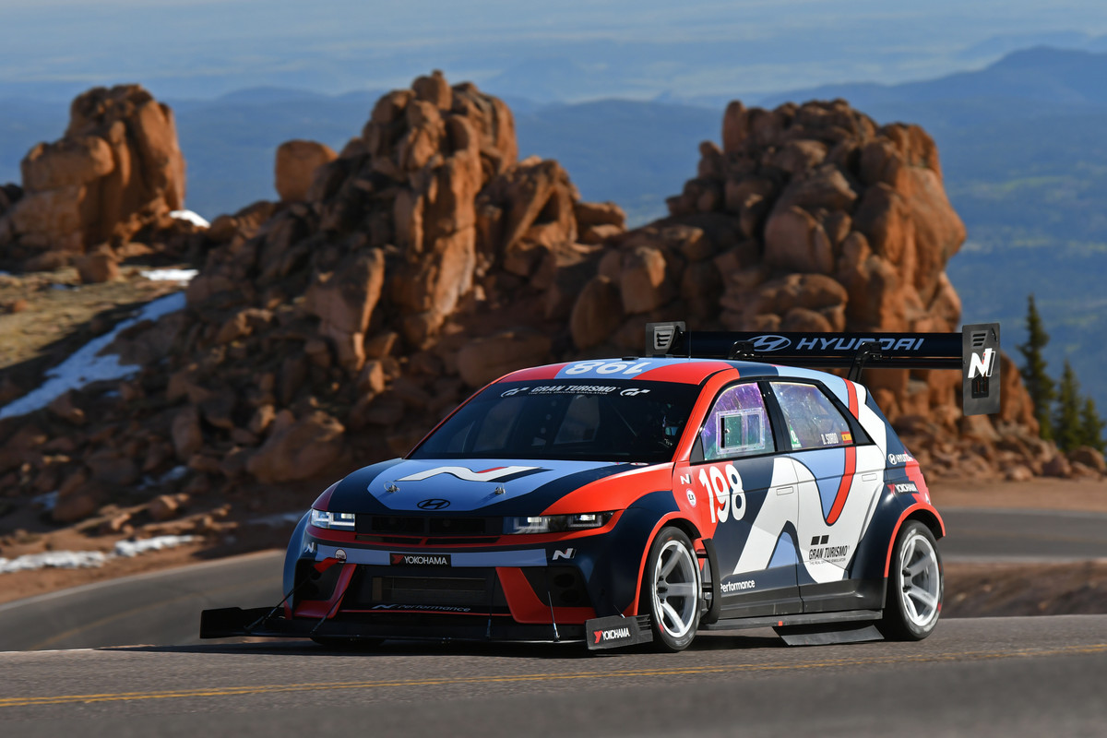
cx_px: 554
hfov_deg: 7.6
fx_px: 8302
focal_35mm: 270
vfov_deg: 5.1
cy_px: 369
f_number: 4.5
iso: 100
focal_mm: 180
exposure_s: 1/500
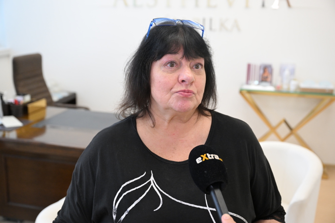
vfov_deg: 29.2
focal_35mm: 46
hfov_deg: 42.7
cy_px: 112
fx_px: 428
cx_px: 168
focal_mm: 46
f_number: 4
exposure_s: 1/500
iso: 2500
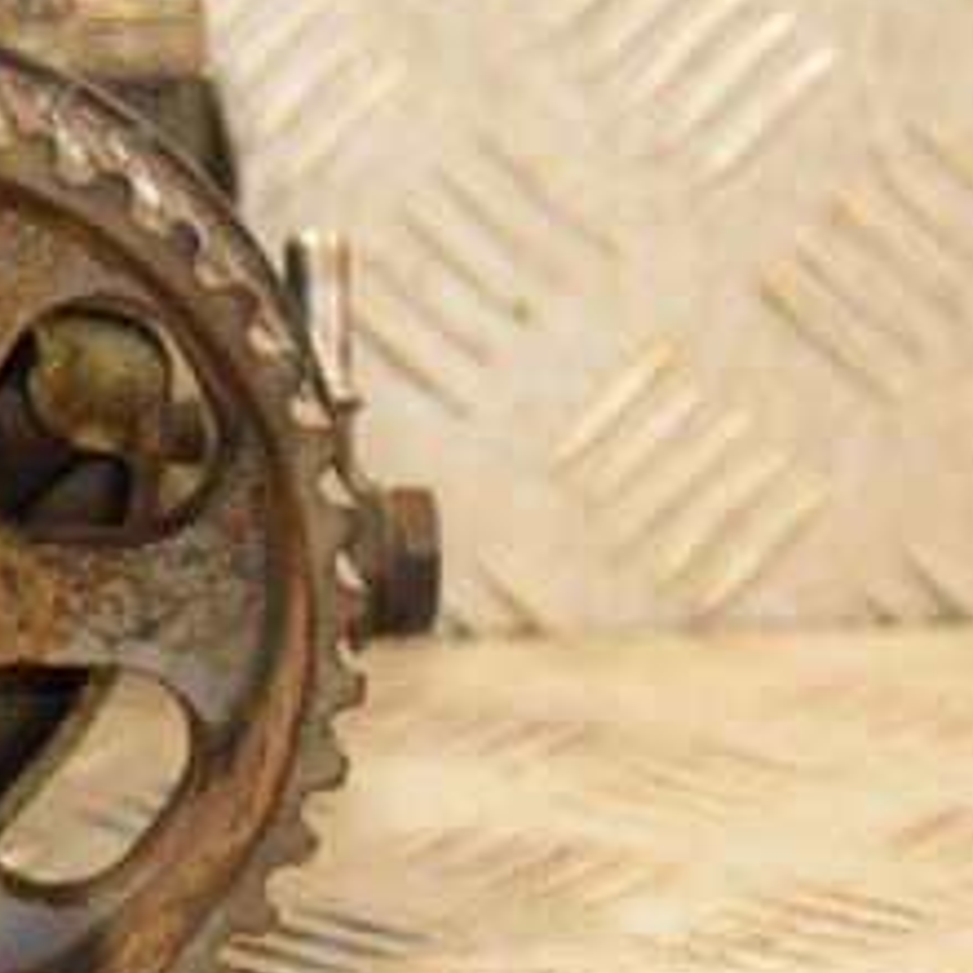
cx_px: -71
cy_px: 473
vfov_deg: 9.7
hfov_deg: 9.6
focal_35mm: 181
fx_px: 5756
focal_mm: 52
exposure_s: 1/100
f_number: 5.6
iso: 800
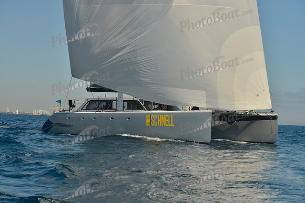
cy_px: 102
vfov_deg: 19.5
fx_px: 593
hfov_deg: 28.8
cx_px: 152
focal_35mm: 70
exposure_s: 1/640
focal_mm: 70
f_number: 8
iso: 200
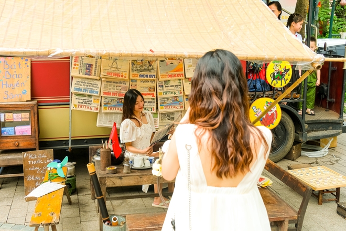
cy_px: 116
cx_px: 173
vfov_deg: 31.9
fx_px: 404
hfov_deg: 46.4
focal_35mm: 42
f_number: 5
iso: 320
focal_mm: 27.9
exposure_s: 1/125
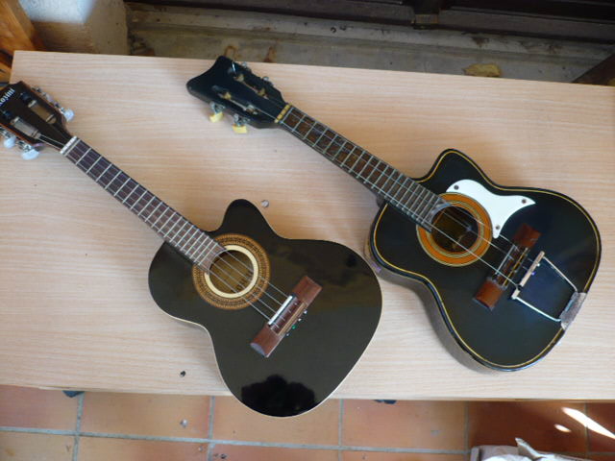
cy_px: 230
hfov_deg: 52.6
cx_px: 308
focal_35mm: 35
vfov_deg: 40.7
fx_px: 622
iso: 100
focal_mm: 5.8
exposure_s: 1/40
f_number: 2.8
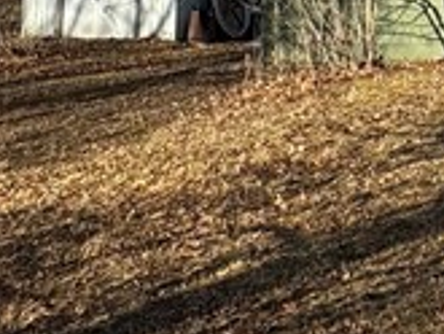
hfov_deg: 20.6
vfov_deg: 15.0
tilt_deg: +9.0
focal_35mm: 87
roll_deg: +1.9
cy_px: -248
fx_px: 1117
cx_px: 570
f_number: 2.2
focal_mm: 2.22
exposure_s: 1/1063
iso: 50
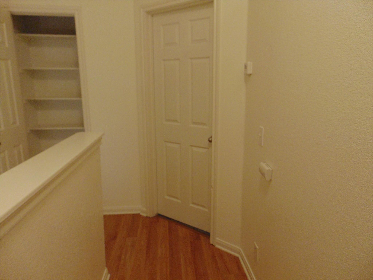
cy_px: 140
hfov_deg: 69.4
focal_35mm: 25
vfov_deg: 54.9
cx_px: 186
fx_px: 269
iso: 250
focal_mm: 4.5
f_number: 3
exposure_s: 1/30
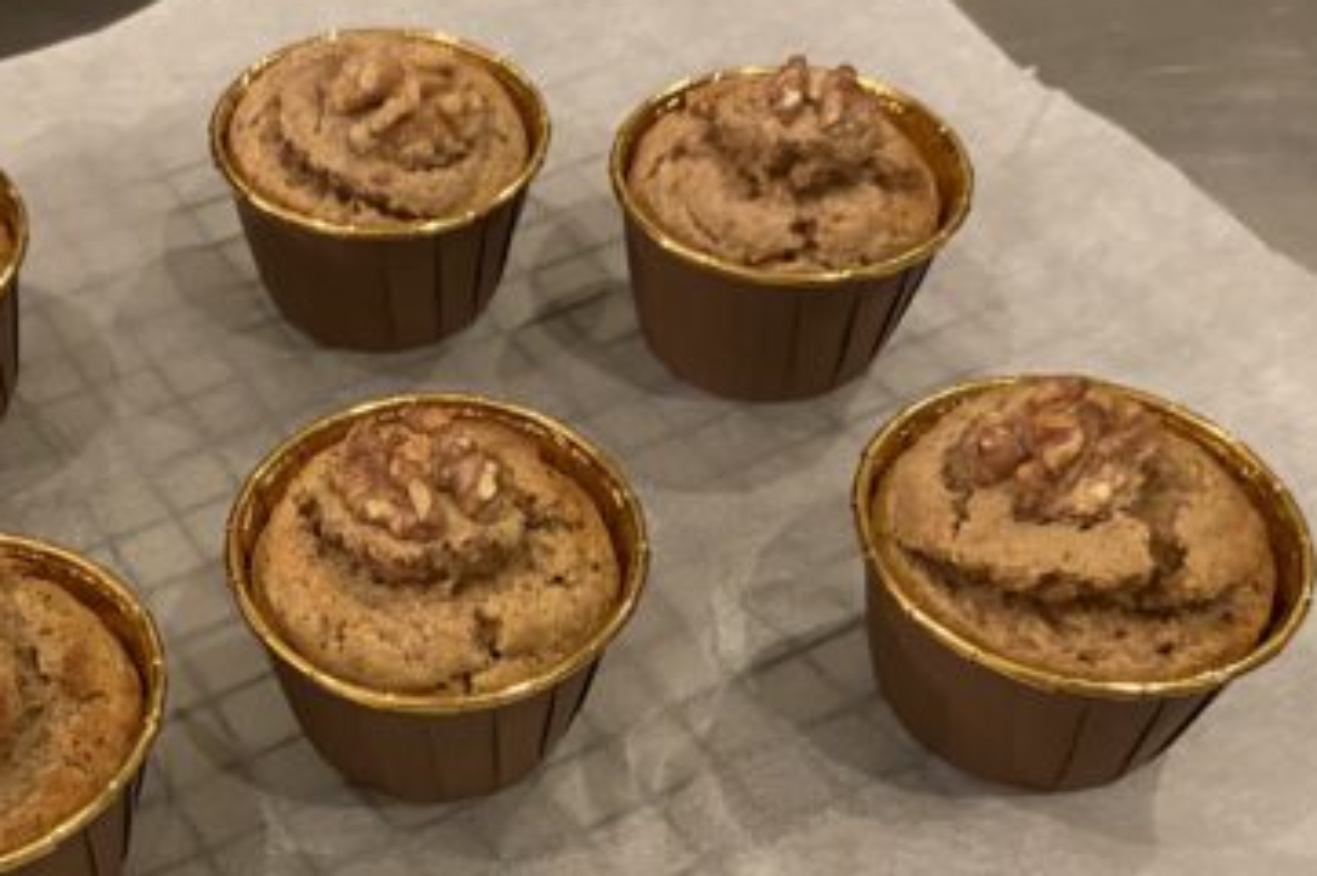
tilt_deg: -50.2
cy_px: 628
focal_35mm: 50
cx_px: 363
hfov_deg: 38.8
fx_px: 1827
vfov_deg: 26.7
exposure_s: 1/33
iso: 400
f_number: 1.8
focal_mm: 4.25
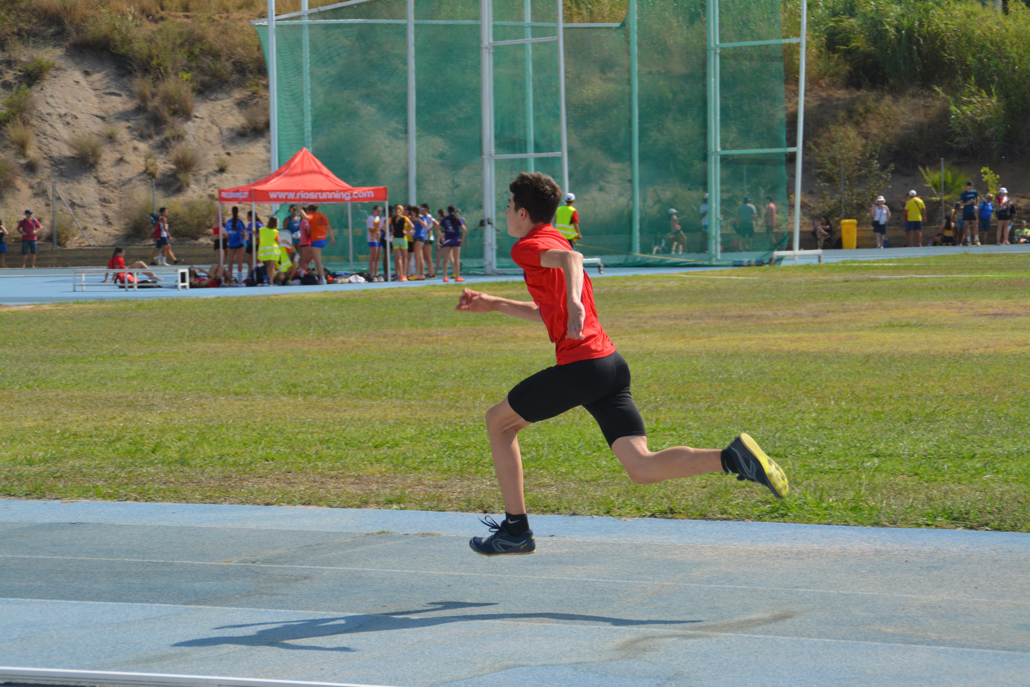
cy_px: 344
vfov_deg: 11.4
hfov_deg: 17.1
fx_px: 3433
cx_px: 515
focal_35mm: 120
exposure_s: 1/800
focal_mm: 80
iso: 200
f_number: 7.1
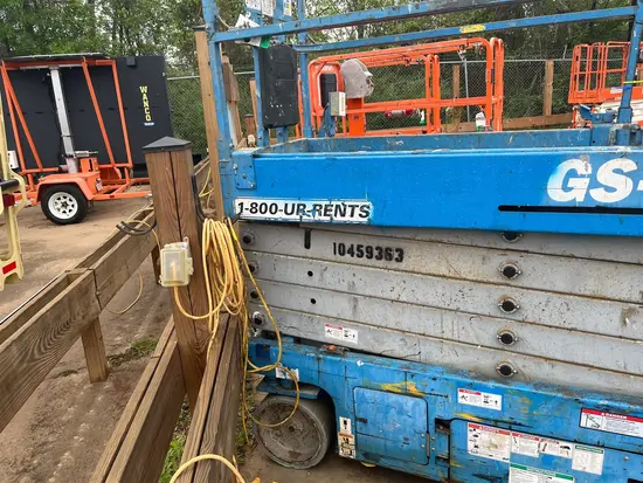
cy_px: 242
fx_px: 483
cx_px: 322
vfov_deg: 53.1
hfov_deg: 67.3
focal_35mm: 26
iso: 80
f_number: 1.6
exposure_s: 1/121
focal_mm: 5.1
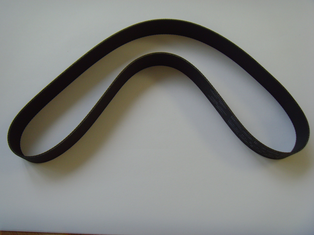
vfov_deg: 36.8
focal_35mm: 39
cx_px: 157
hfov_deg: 47.9
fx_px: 354
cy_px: 118
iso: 100
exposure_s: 1/60
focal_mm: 6.6
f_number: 3.5
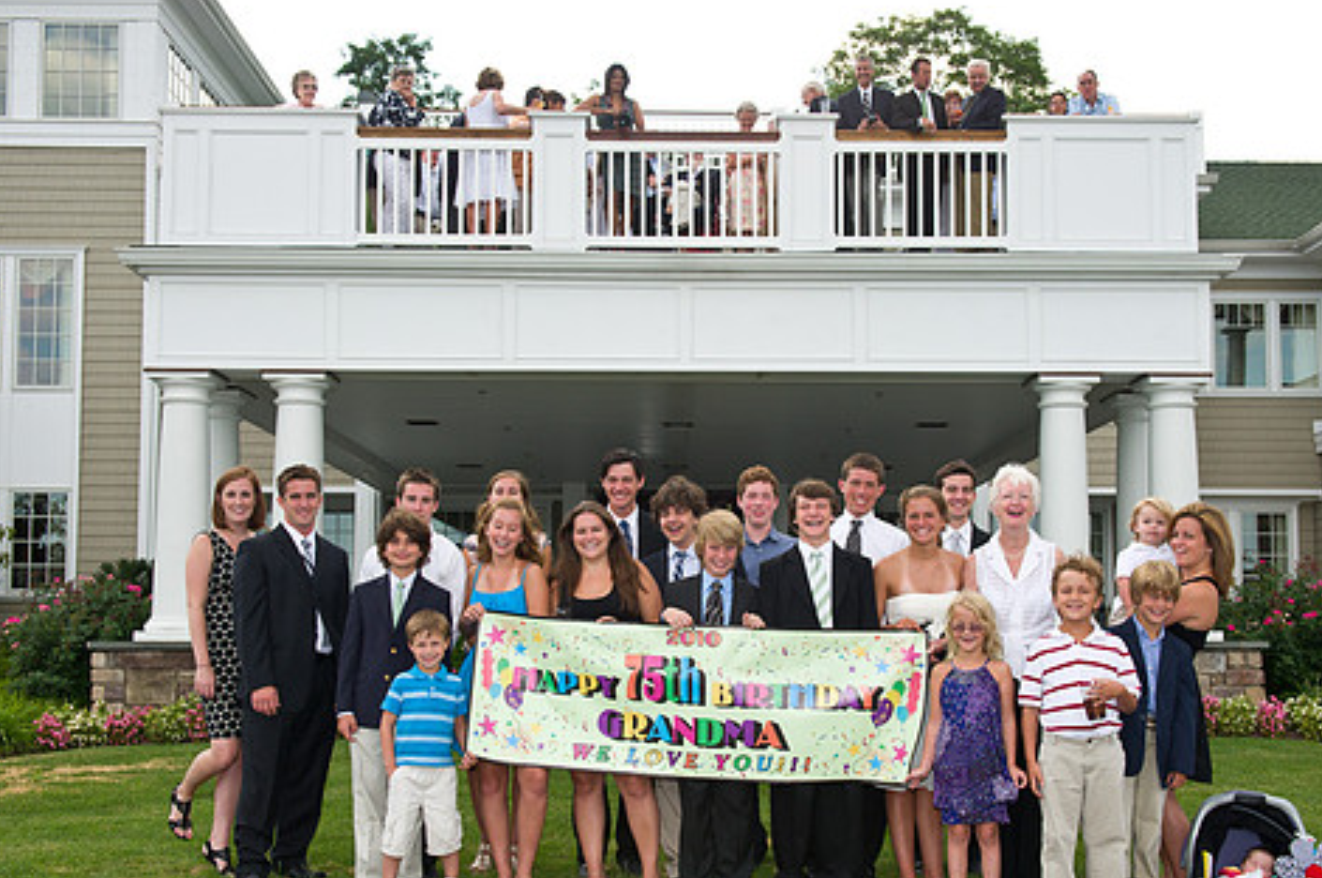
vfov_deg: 31.7
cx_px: 709
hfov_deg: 46.4
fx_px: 1540
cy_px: 526
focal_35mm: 42
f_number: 5.6
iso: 200
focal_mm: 34
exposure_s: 1/250
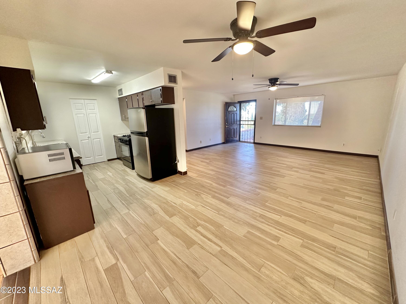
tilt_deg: -13.3
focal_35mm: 14
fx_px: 164
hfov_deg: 102.1
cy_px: 152
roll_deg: +1.9
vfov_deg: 85.7
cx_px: 203
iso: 200
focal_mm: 2.22
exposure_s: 1/60
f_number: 2.2
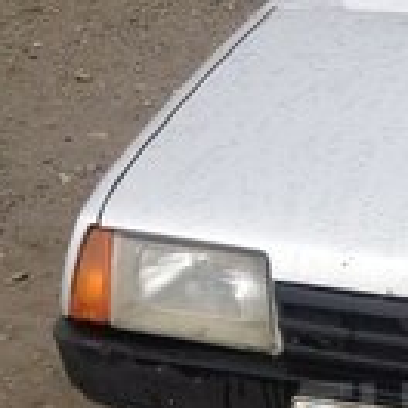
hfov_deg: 14.4
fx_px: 1547
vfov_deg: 14.8
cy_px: 417
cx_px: 538
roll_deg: +0.9
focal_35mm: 116
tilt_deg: -28.6
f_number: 2.4
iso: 50
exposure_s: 1/488
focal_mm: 4.28
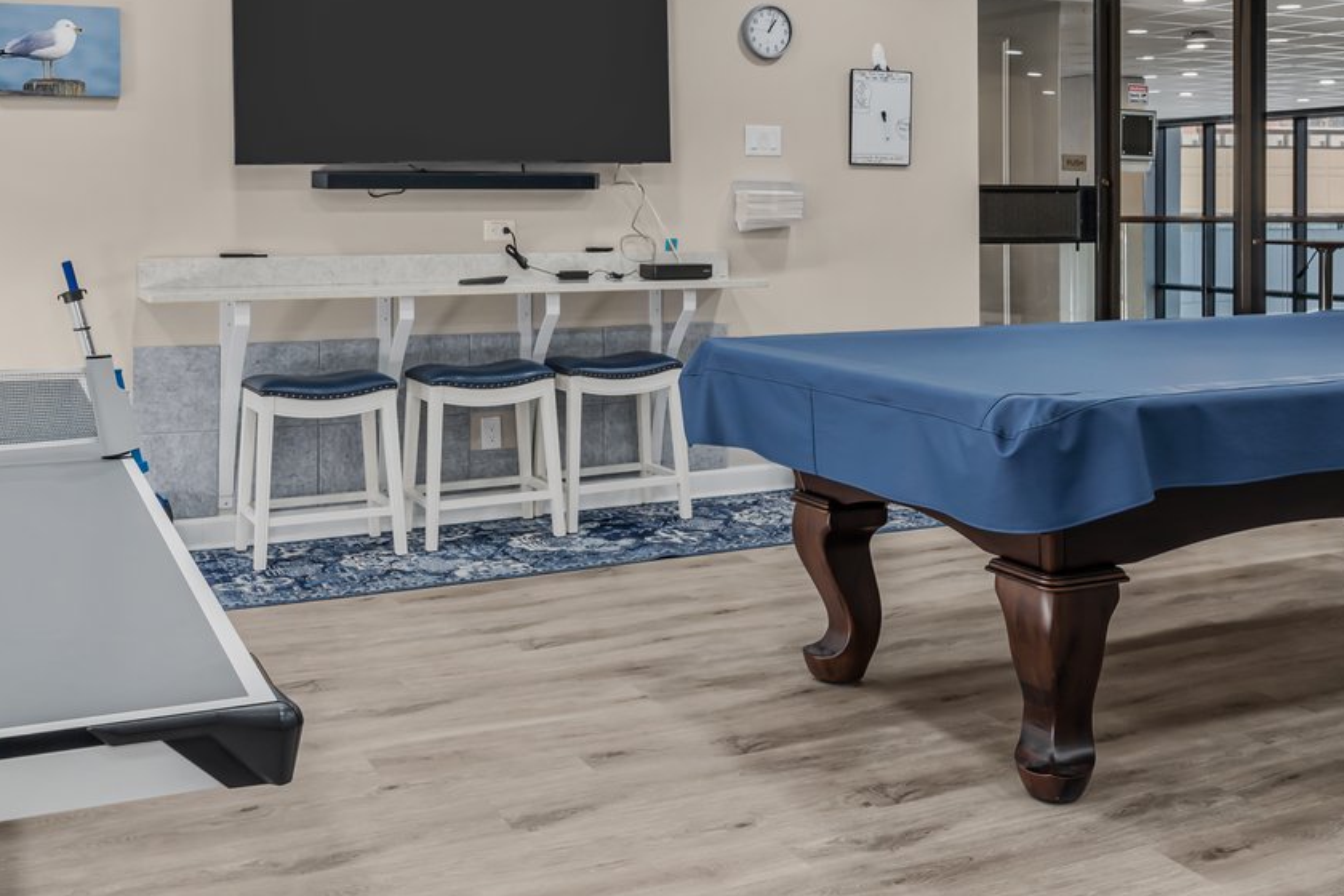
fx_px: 1456
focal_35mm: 39
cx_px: 611
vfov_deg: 33.4
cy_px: 211
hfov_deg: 49.5
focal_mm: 16
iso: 400
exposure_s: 1/6
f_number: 8
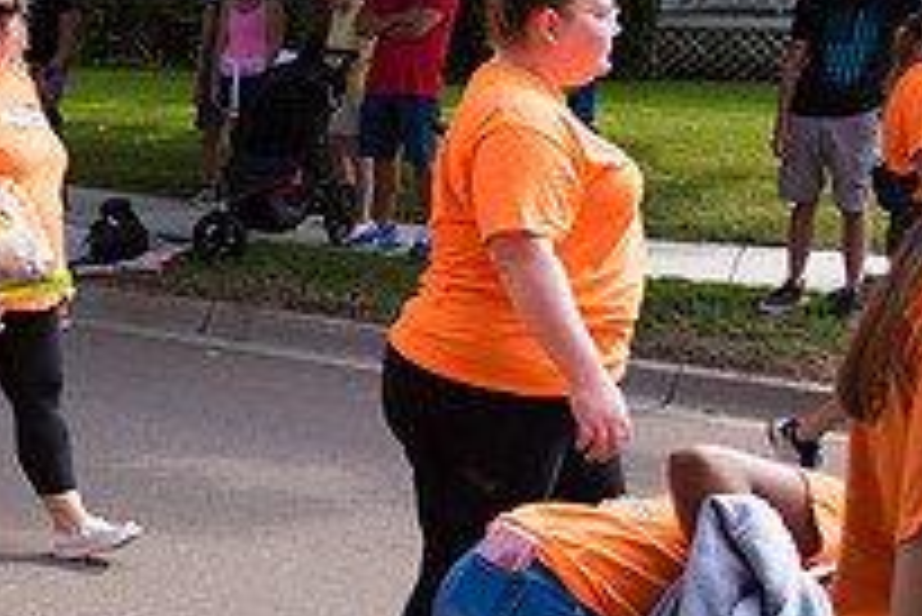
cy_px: 348
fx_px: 1743
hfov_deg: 25.3
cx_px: -292
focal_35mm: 68
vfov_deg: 20.0
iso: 400
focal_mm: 24
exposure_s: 1/500
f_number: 6.3
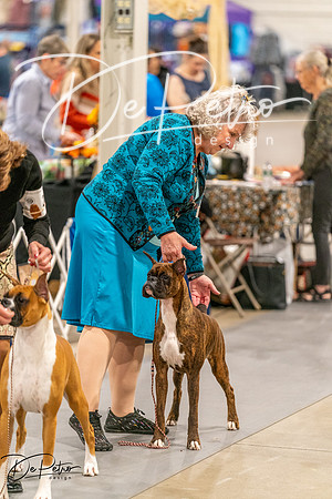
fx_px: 2517
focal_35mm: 182
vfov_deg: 11.3
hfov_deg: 7.5
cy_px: 250
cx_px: 166
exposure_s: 1/250
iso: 6400
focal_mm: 182
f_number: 3.2
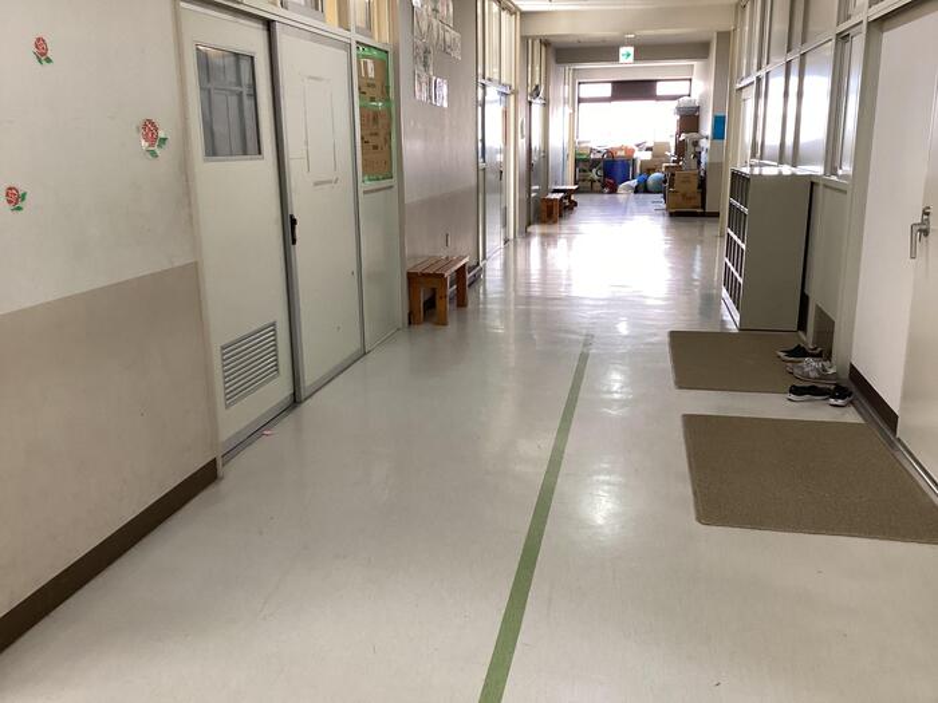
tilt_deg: -15.5
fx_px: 840
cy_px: 352
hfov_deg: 58.4
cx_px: 469
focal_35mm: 31
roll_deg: +0.1
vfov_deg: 45.4
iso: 100
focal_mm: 3.3
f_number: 2.4
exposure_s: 1/50
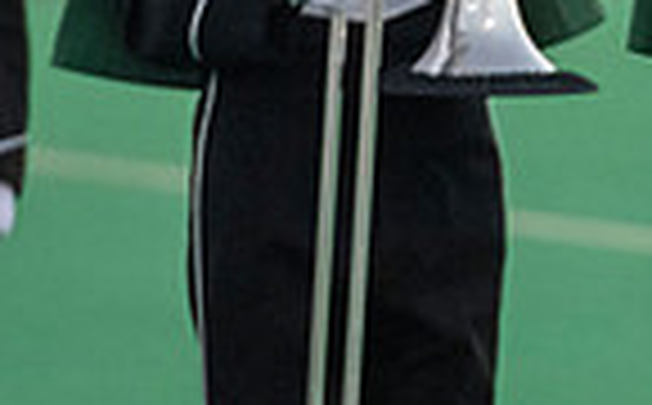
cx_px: 895
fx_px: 14489
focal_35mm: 817
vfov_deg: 1.6
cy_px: -322
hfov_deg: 2.6
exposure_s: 1/5000
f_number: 4.5
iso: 5000
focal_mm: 200
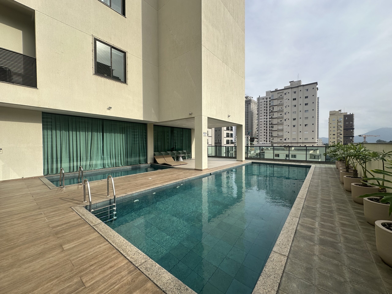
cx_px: 196
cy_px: 147
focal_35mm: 14
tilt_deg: -1.4
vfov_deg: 85.7
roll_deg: -0.5
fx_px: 159
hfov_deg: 102.1
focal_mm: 2.22
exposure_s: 1/1453
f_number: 2.2
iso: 50
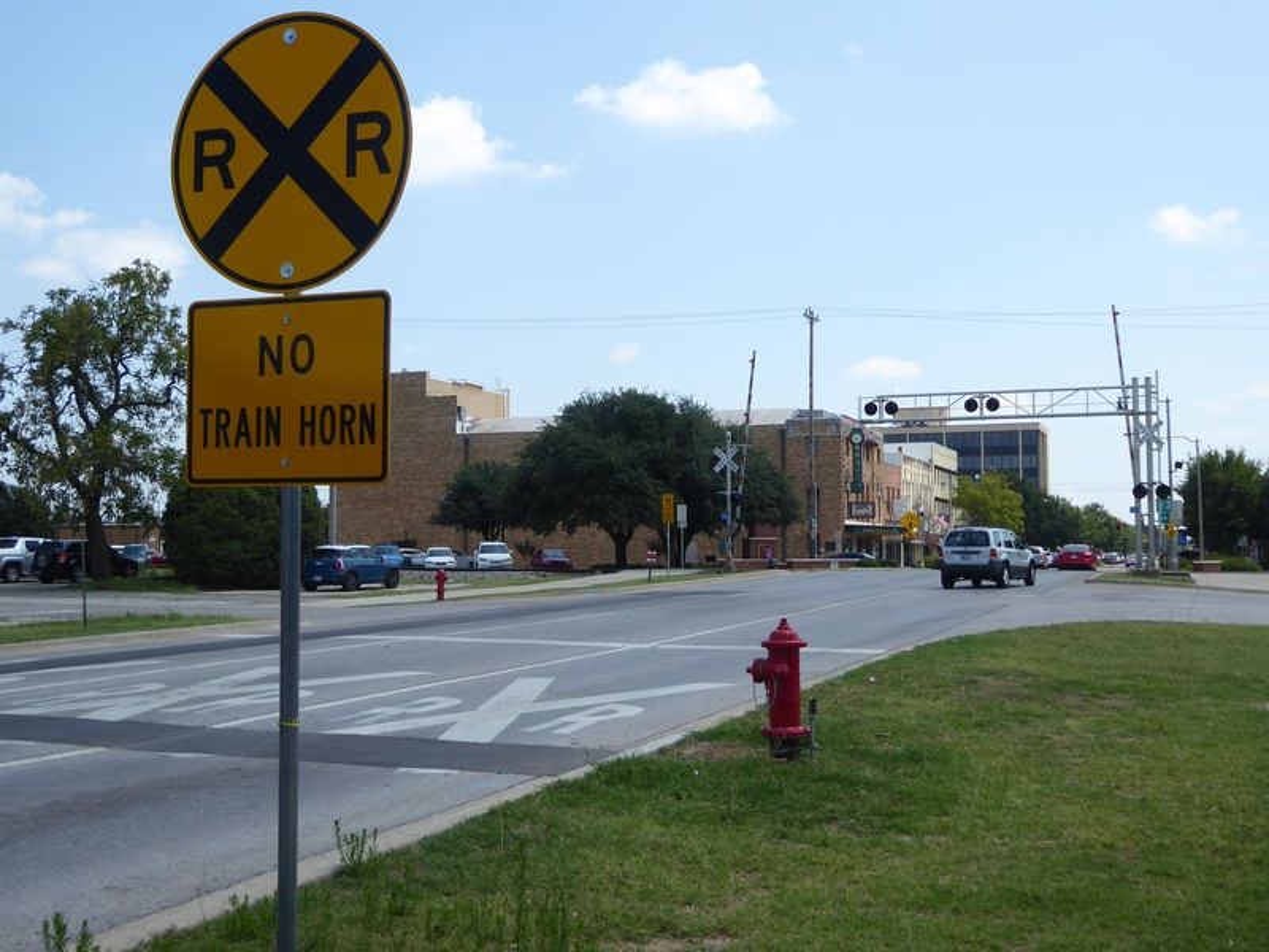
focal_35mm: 42
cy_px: 476
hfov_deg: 44.8
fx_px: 1540
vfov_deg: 34.3
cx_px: 634
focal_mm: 7.2
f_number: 3.8
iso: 80
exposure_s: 1/500
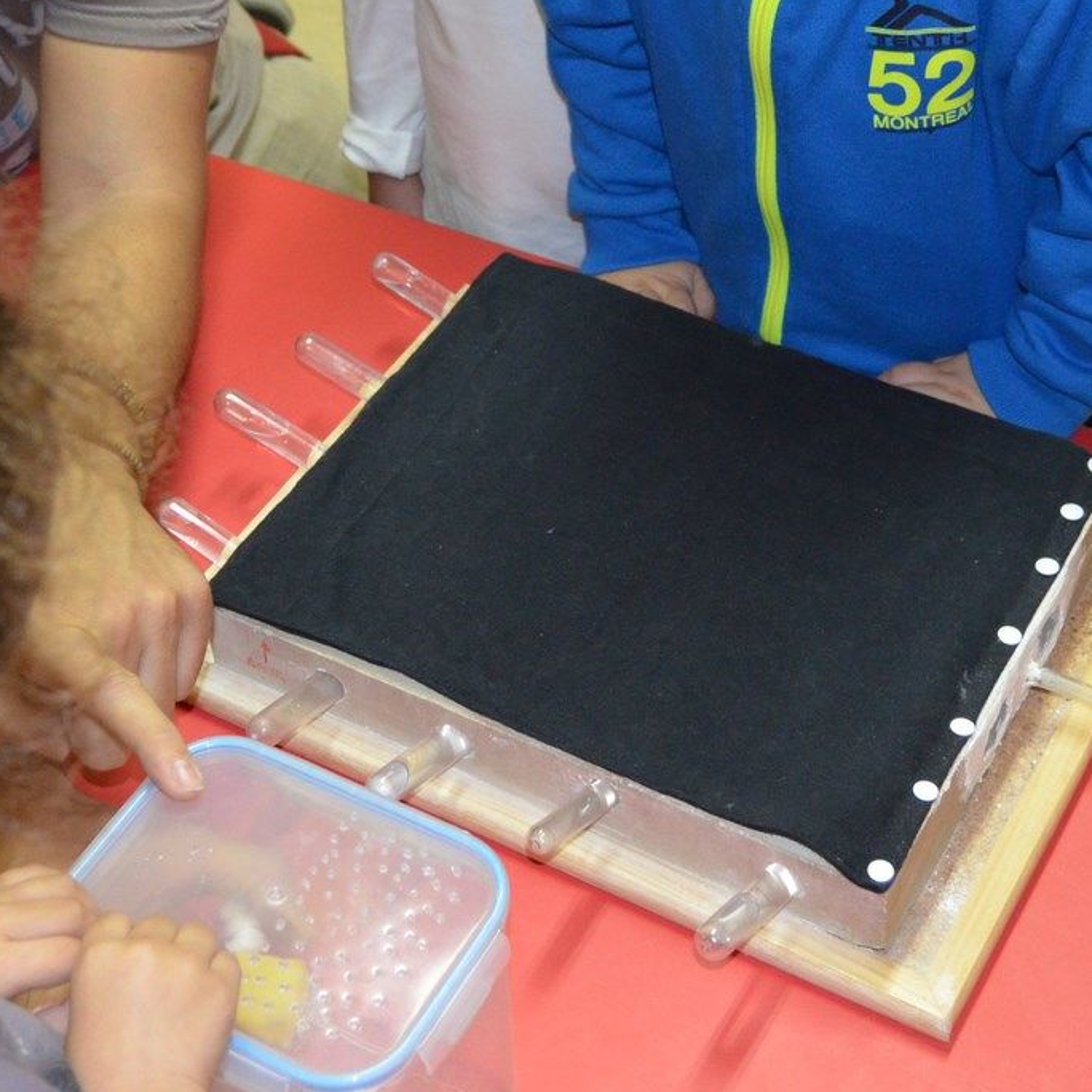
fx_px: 2391
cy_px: 312
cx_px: 493
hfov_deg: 25.7
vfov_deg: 25.5
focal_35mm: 67
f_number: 3.5
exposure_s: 1/60
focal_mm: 18
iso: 1250
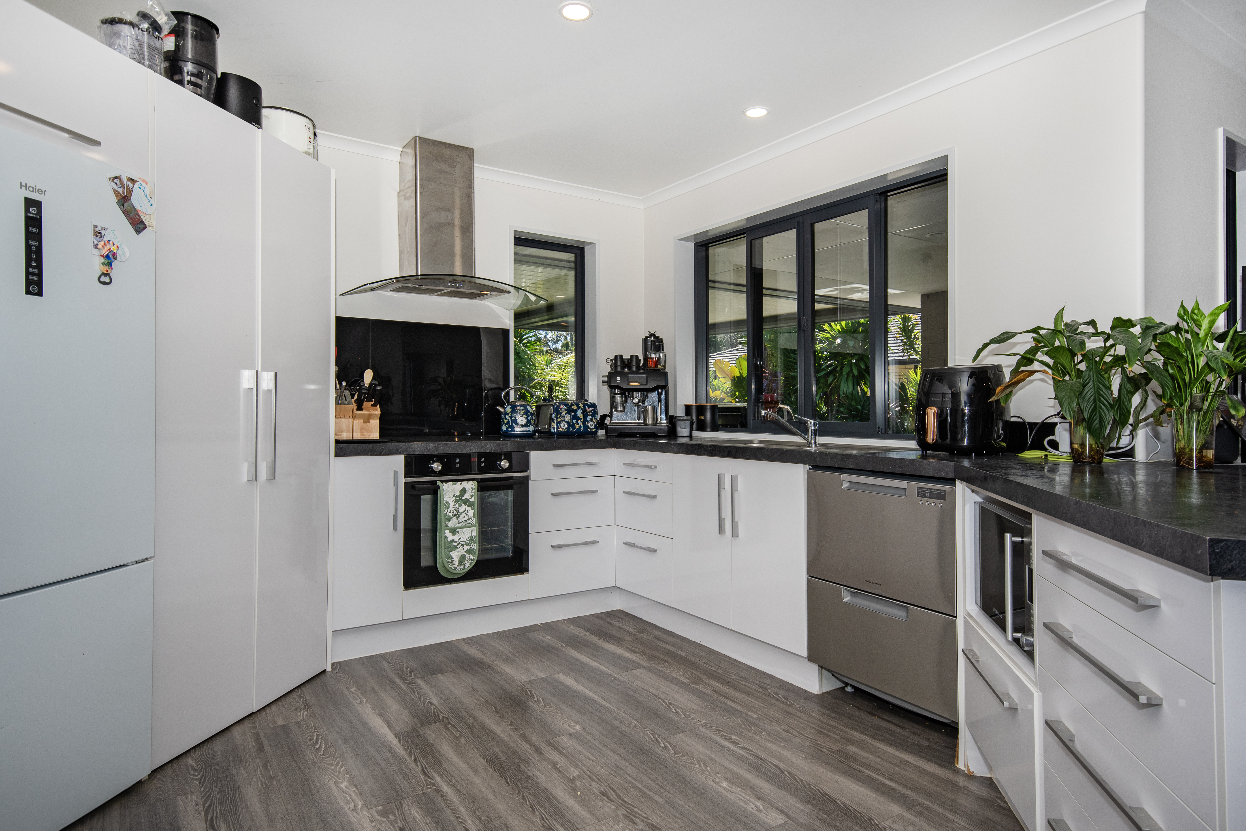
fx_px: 727
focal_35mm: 21
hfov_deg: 81.2
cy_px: 416
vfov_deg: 59.5
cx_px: 623
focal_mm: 14
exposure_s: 1/125
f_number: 8
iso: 200
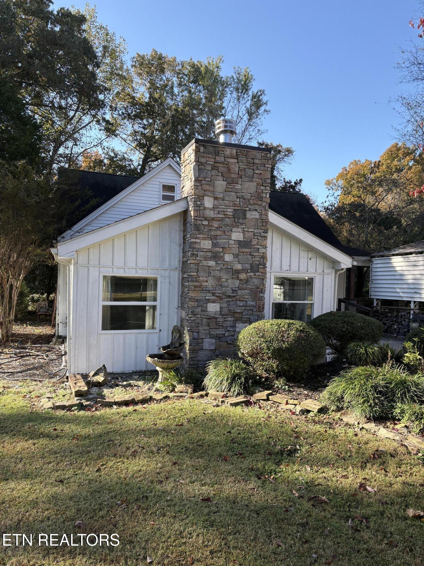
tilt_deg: -1.8
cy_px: 283
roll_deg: -2.3
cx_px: 212
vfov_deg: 67.3
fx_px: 425
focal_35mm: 26
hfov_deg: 53.1
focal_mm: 5.96
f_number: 1.6
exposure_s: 1/873
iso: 50
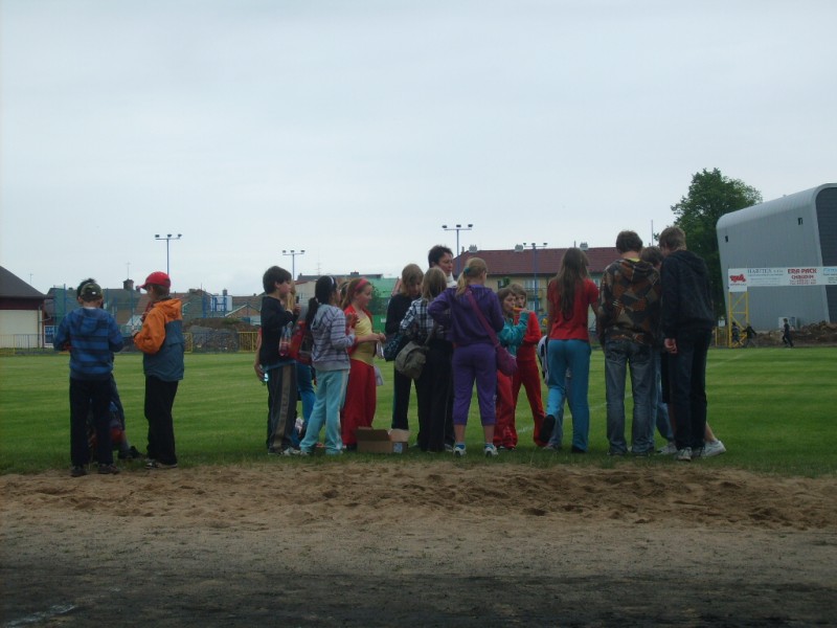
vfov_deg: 24.0
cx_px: 418
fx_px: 1475
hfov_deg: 31.7
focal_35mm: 61
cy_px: 314
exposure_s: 1/500
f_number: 3.6
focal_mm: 10.3
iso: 50
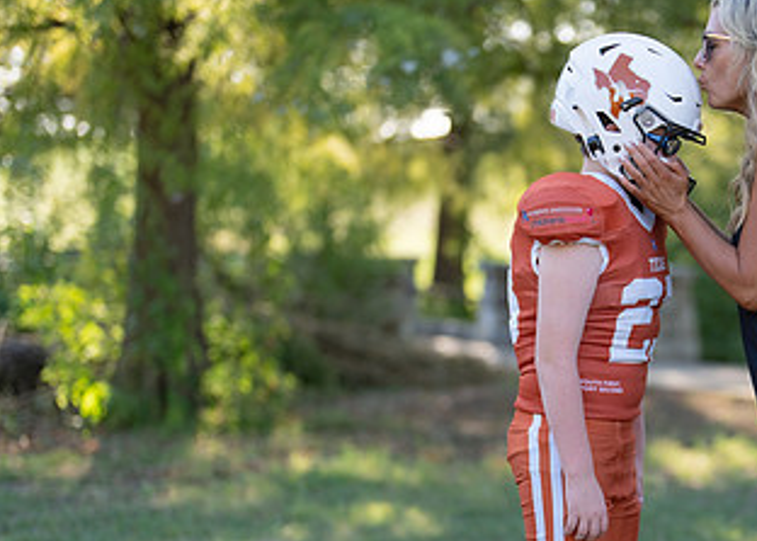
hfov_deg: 18.7
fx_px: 2258
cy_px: 405
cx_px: 697
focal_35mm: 105
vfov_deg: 13.6
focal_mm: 50
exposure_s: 1/1250
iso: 100
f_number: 1.2
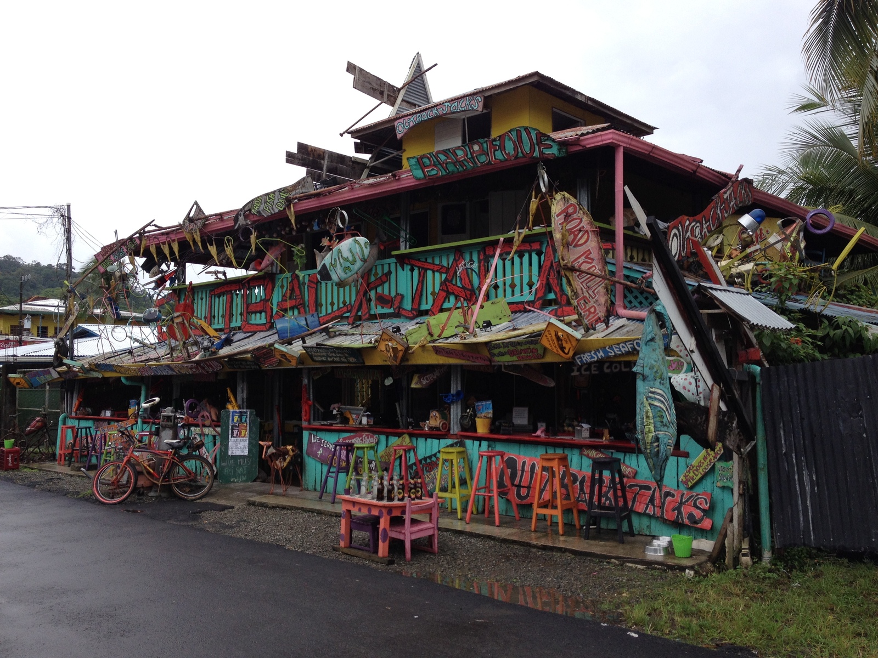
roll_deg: +0.4
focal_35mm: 35
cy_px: 329
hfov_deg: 52.6
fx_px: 888
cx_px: 439
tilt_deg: +0.5
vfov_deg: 40.7
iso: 50
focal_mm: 4.28
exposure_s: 1/920
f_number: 2.4
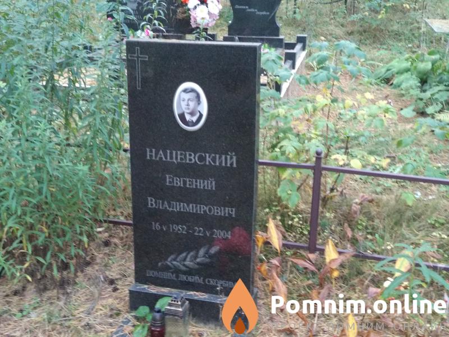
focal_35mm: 52
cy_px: 168
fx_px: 674
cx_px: 224
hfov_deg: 36.8
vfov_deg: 28.0
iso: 1000
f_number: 2.6
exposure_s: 1/30
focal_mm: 5.99
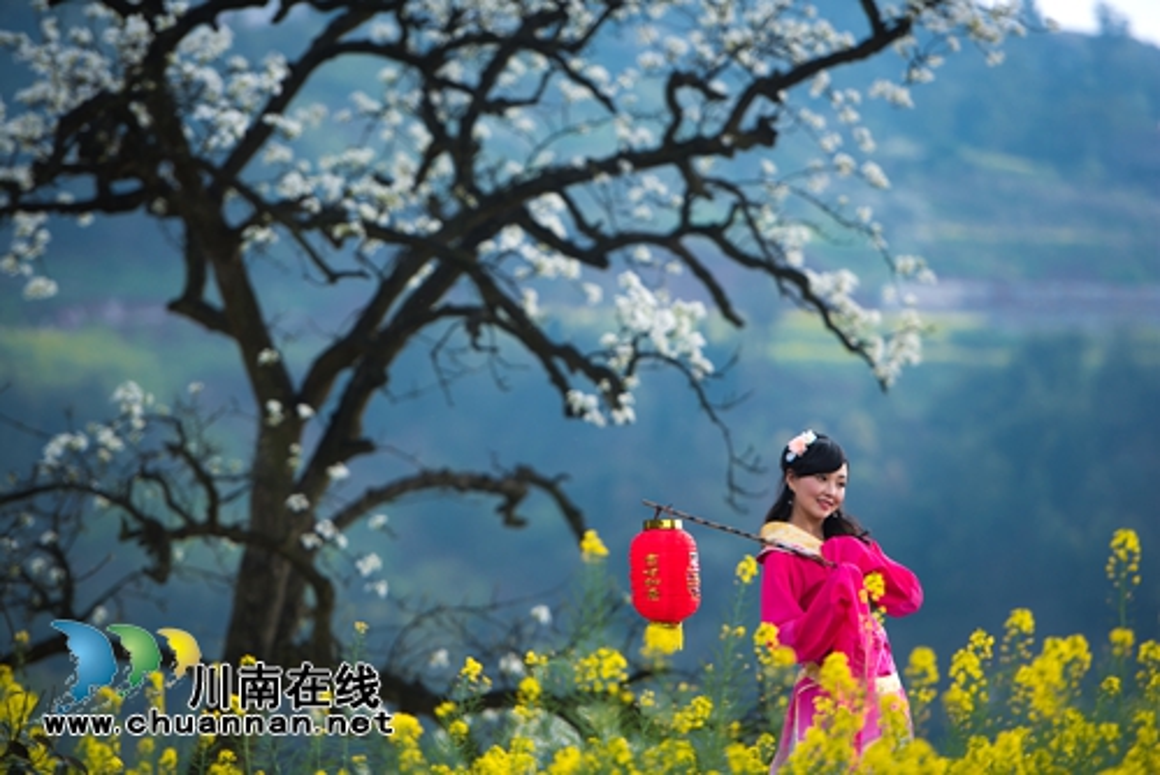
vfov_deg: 8.1
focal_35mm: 170
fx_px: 5481
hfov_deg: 12.1
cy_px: 388
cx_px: 580
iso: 64
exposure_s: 1/640
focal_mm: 170
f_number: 2.8
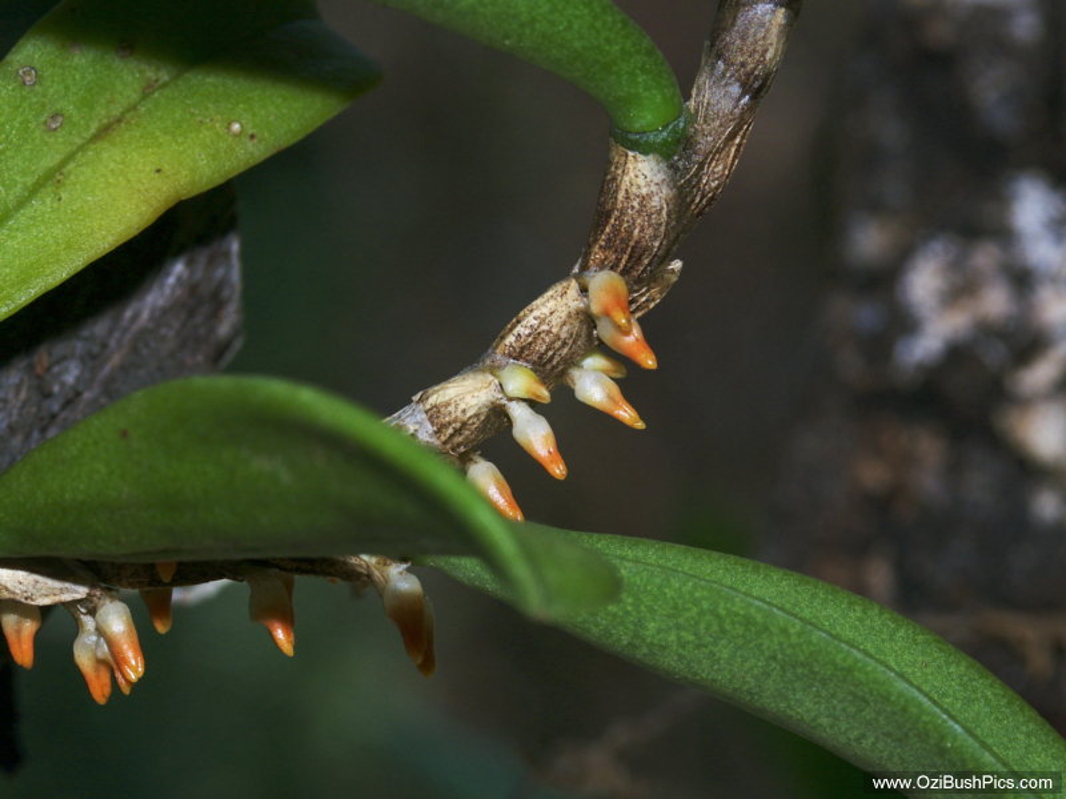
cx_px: 533
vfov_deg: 7.4
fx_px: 6159
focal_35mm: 200
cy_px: 400
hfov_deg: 9.9
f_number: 6.7
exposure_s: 1/180
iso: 100
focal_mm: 50.69
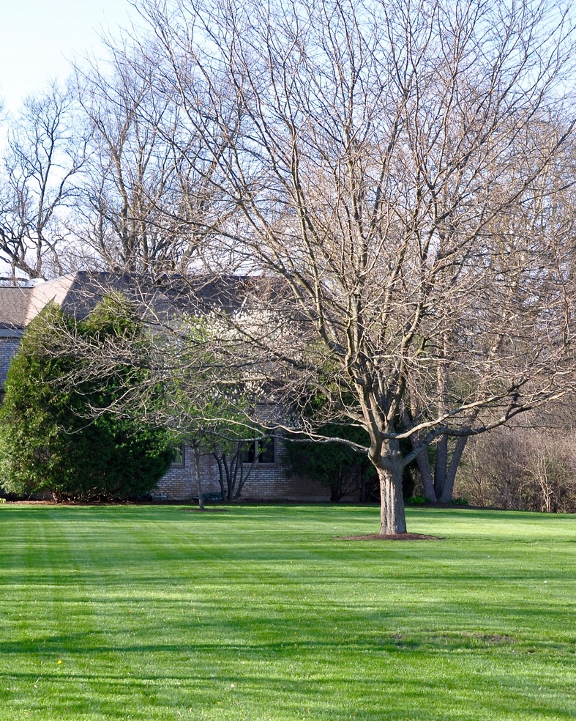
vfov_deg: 24.1
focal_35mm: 79
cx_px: 77
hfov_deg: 19.1
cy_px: 380
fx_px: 1684
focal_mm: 34
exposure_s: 1/100
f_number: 10
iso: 200
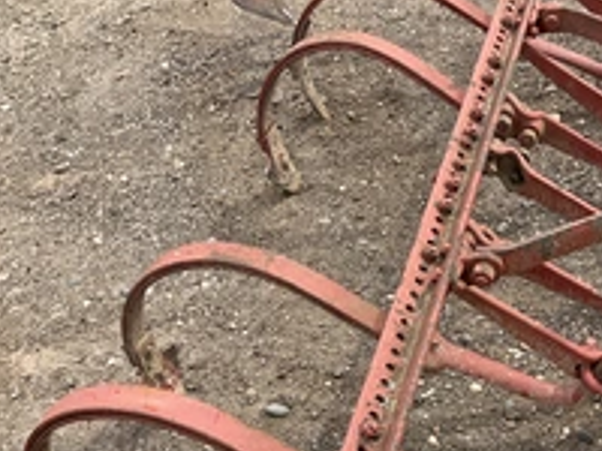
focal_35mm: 58
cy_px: 394
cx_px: 470
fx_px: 1009
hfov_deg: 32.4
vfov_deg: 24.6
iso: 25
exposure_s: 1/792
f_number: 1.8
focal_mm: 3
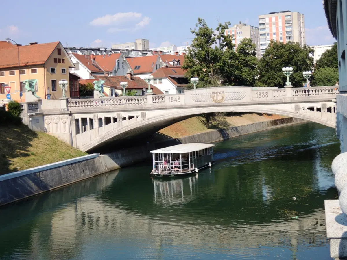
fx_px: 551
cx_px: 174
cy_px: 130
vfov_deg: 26.6
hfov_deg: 34.9
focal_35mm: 55
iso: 100
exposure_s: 1/640
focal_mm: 9.9
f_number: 4
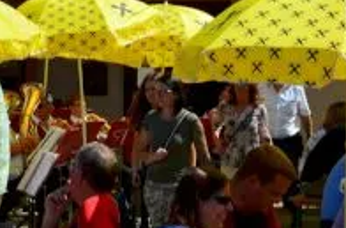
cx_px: 205
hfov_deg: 16.5
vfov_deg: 10.9
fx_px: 1193
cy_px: 37
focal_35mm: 125
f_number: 11
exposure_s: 1/160
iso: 100
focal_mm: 25
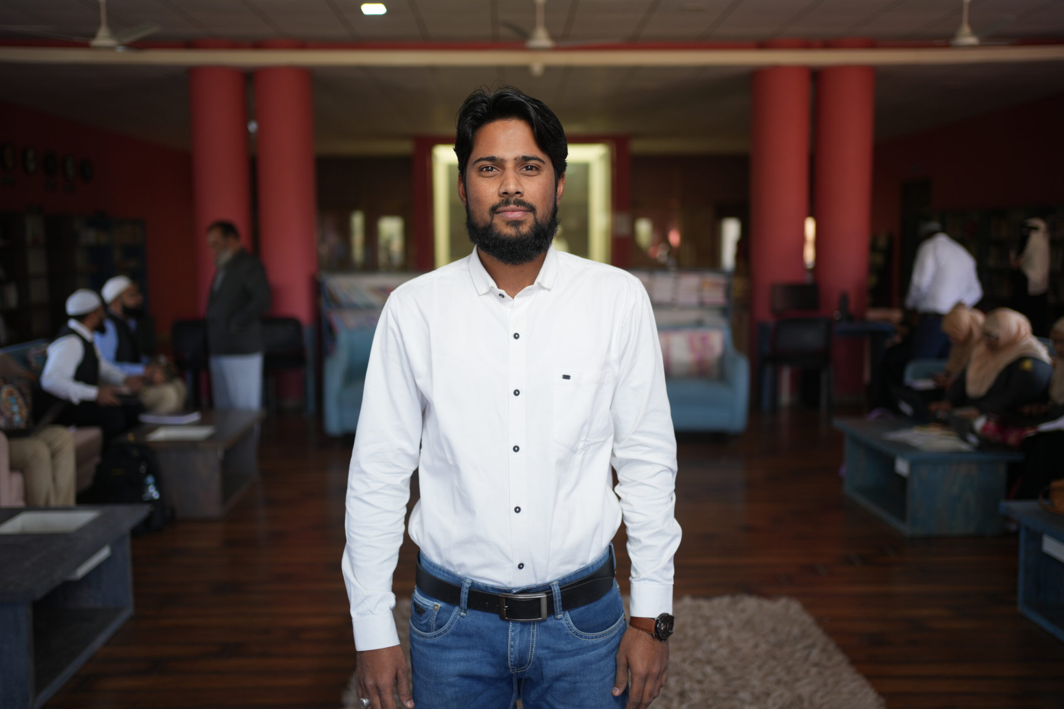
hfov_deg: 54.4
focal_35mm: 35
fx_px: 1034
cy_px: 354
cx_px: 532
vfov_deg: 37.9
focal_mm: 35
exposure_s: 1/250
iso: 160
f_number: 1.8
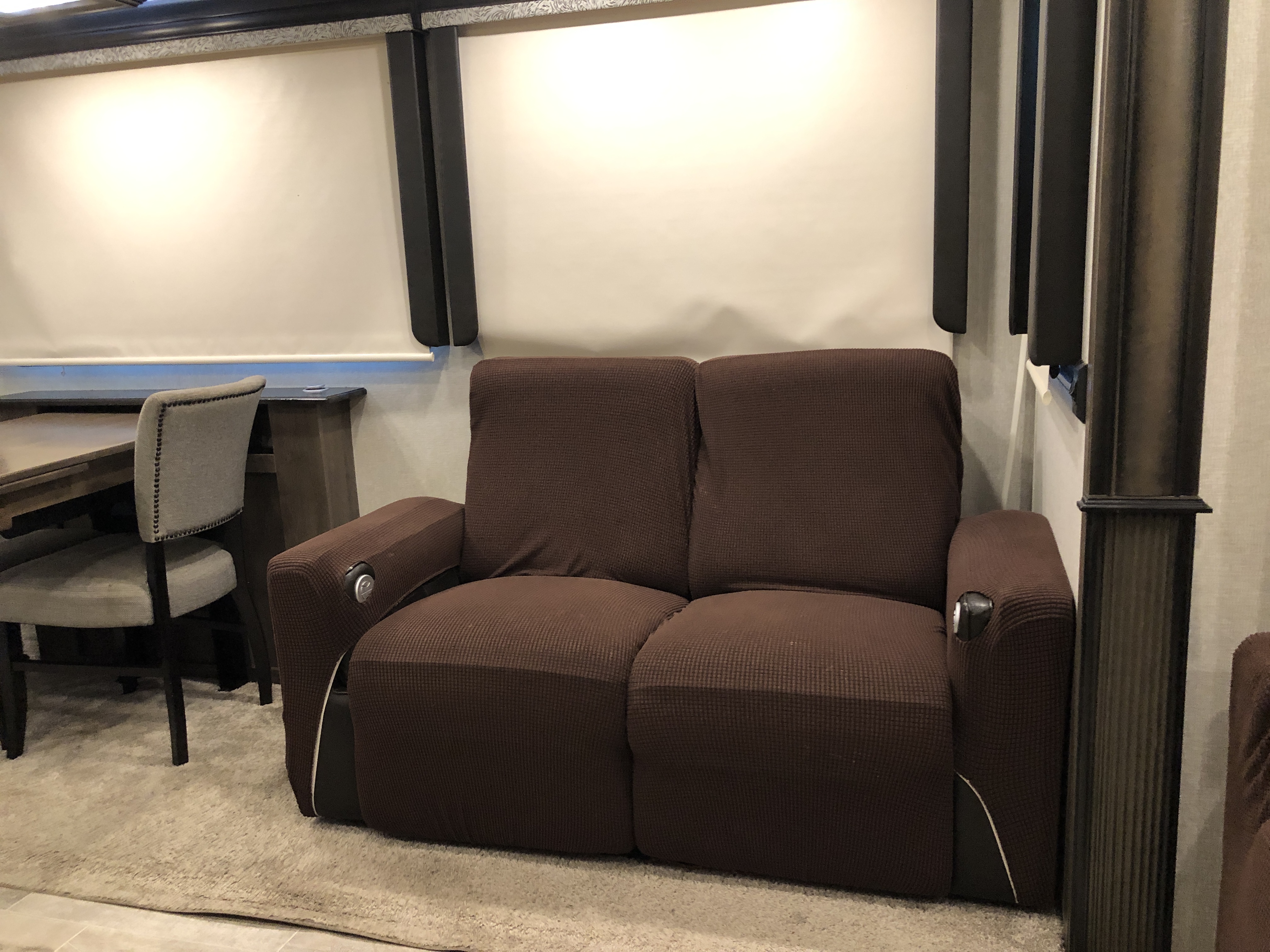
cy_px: 476
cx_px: 635
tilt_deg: -12.3
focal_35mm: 28
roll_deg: +2.6
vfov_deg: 49.7
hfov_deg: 63.4
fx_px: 1027
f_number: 1.8
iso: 80
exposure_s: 1/15
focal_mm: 3.99
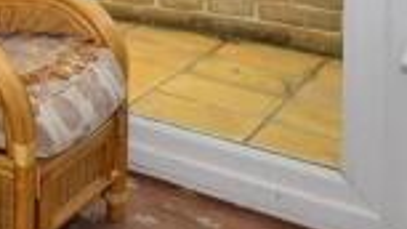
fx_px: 723
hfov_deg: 18.7
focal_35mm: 67
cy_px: -200
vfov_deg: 15.2
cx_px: -420
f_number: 6.3
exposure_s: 1/160
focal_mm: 10
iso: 200
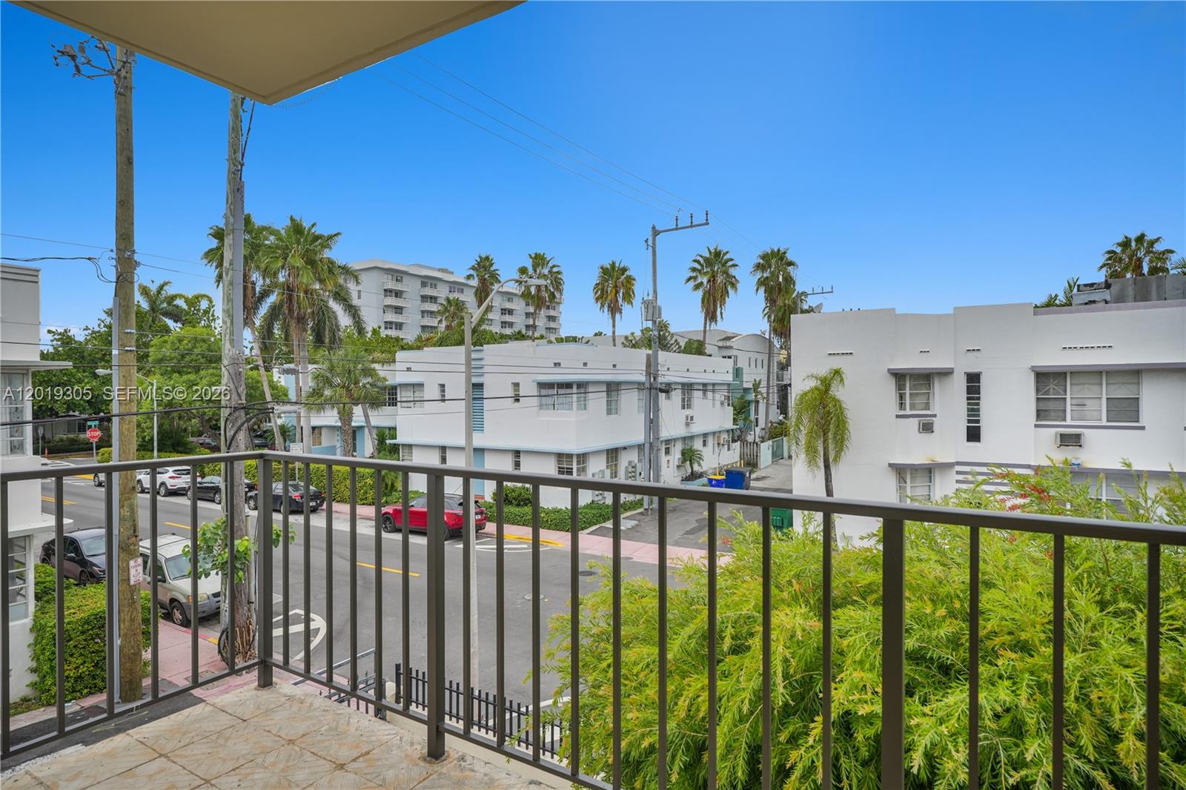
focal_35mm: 20
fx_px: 659
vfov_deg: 61.9
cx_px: 593
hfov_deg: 84.0
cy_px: 395
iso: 250
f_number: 6.3
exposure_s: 1/2500
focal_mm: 20
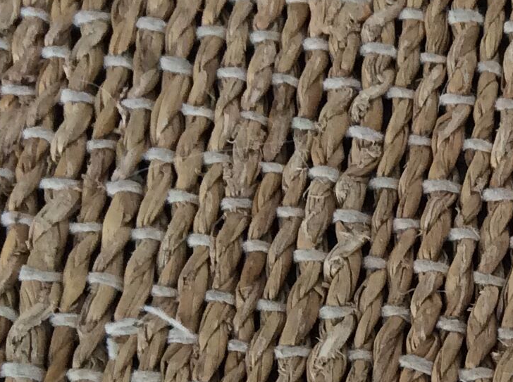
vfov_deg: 12.7
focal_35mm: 114
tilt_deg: -72.2
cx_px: 734
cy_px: 416
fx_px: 1686
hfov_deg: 16.1
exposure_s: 1/25
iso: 80
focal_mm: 3.3
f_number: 2.4
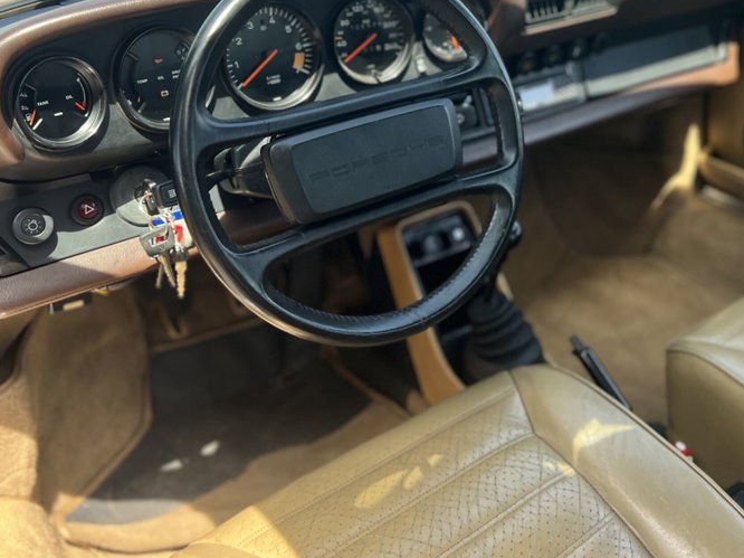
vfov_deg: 35.5
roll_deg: -1.0
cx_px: 500
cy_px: 172
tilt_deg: -22.3
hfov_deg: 46.0
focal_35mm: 40
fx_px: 859
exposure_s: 1/389
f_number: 1.5
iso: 50
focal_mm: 5.7
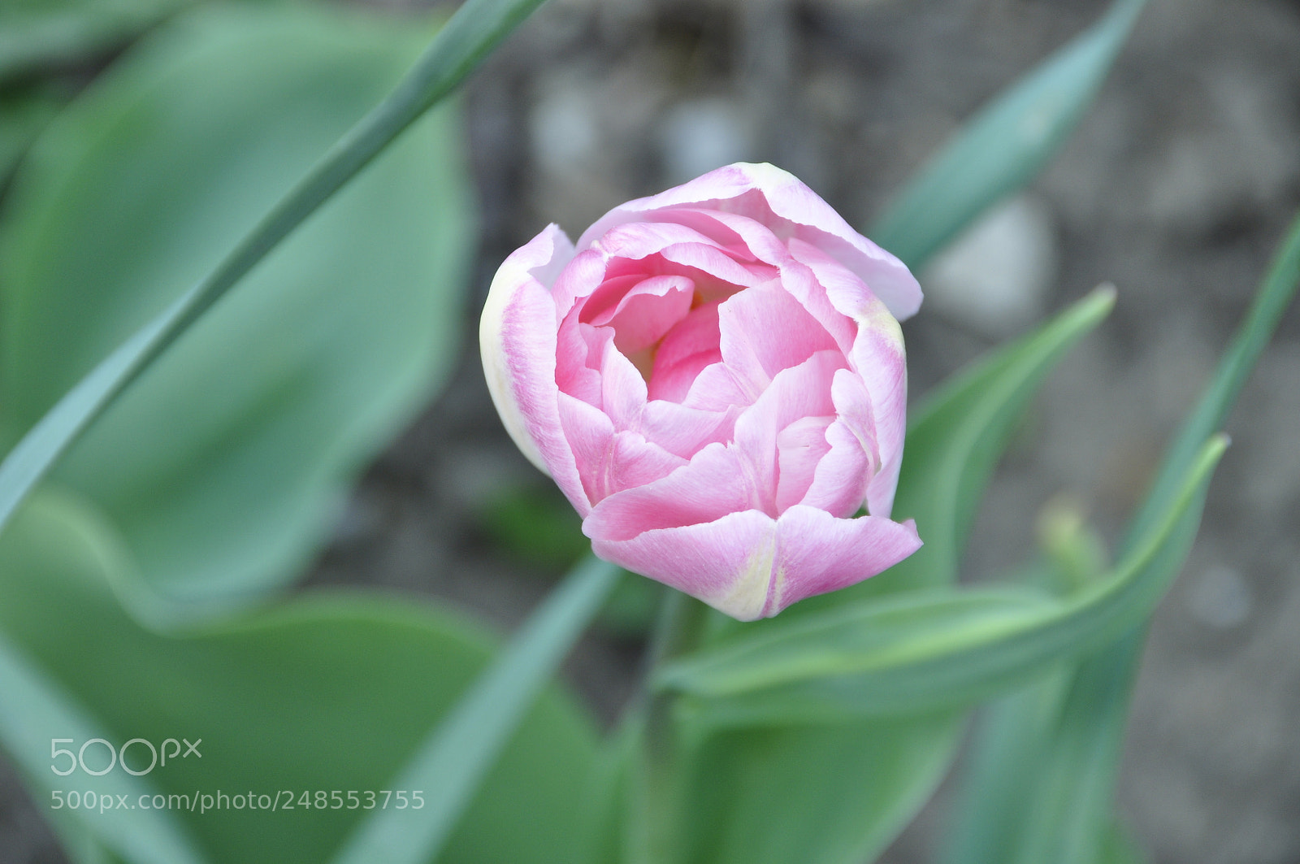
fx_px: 10821
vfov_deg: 4.6
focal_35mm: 300
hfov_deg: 6.9
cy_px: 432
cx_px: 650
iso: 250
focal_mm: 200
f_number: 8
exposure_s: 1/50
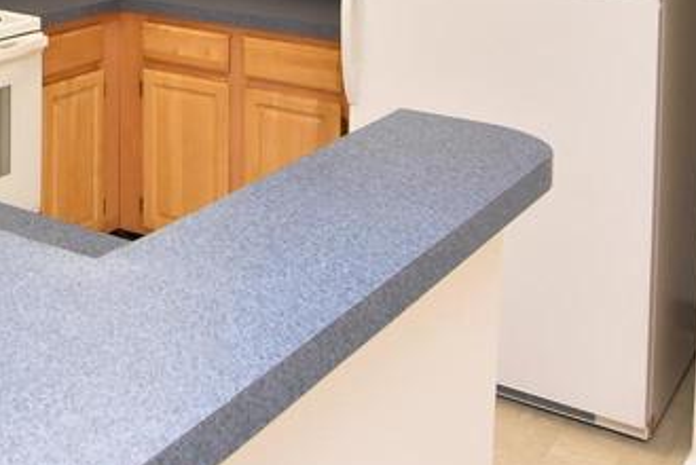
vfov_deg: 21.9
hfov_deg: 32.6
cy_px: -135
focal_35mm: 56
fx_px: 1084
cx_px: -4
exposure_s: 1/80
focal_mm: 12
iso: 800
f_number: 7.1
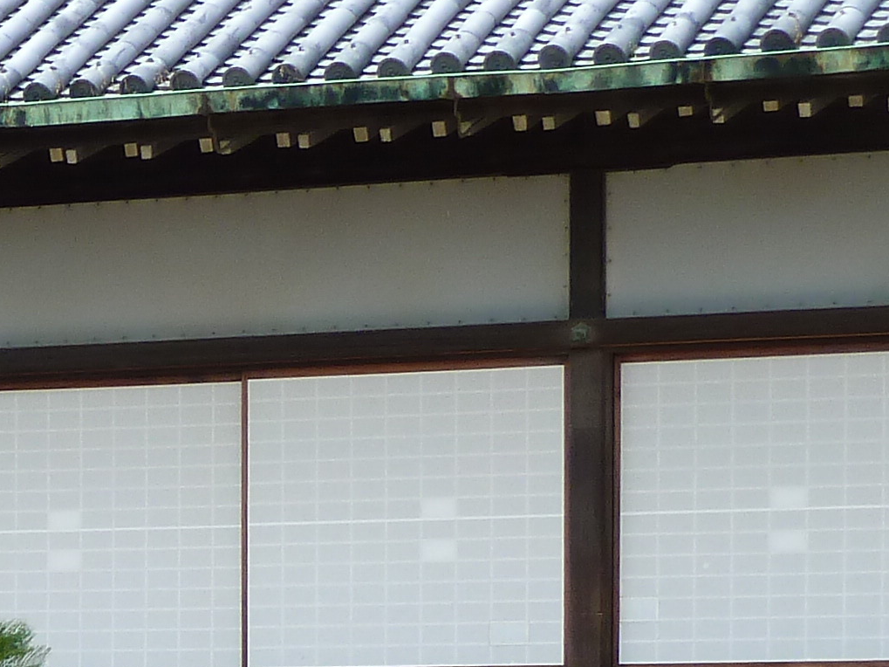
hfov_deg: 8.7
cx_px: -826
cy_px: 1095
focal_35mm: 216
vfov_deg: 6.8
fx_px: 5547
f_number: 3.9
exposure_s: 1/320
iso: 80
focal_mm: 9.1
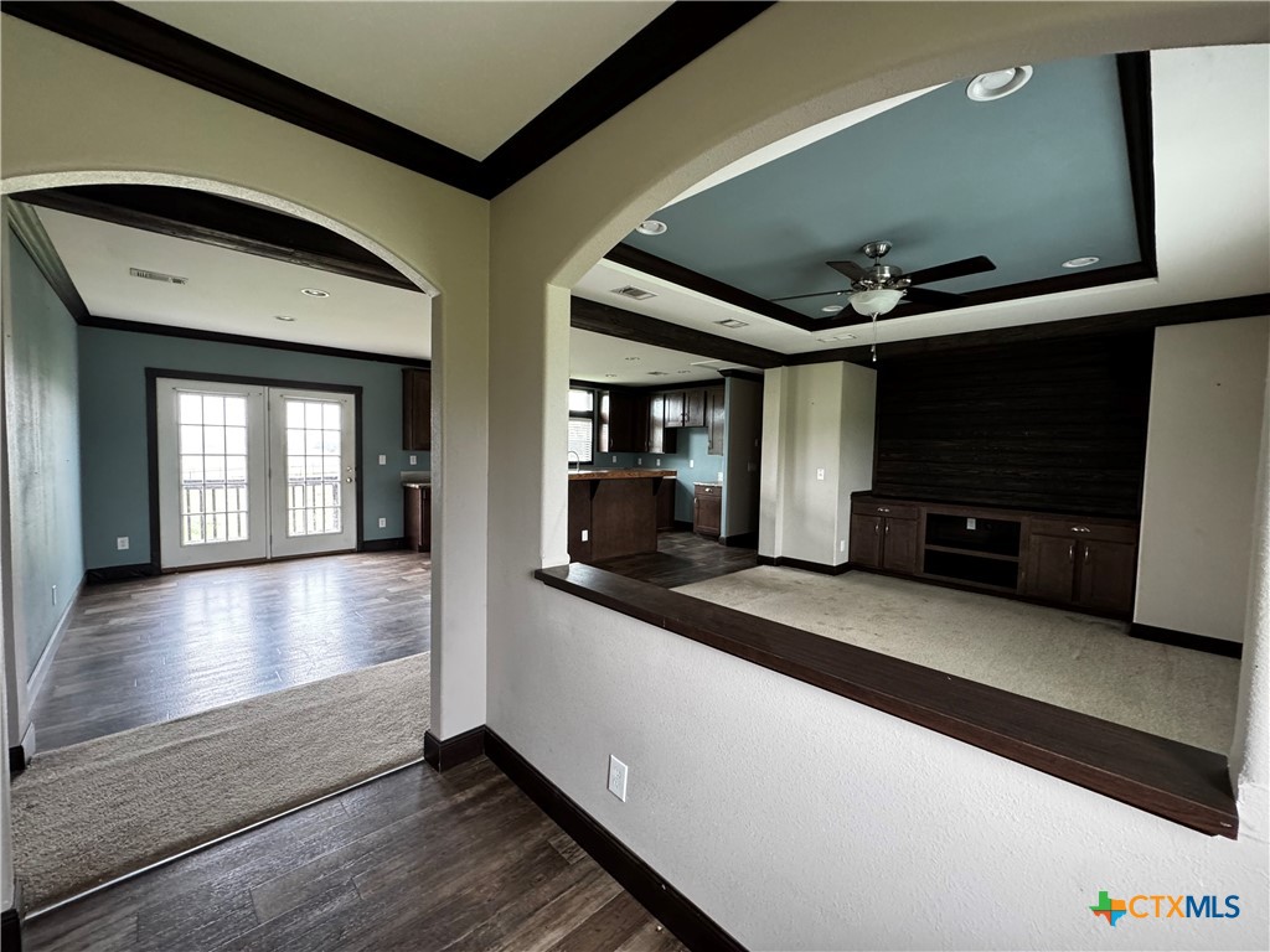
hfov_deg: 102.1
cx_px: 635
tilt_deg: -1.9
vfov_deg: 85.7
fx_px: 514
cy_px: 476
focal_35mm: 14
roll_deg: -2.5
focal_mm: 2.22
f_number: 2.2
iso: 320
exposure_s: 1/99
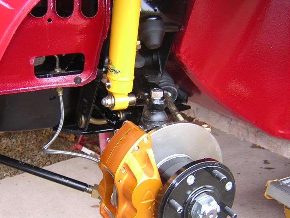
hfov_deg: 40.4
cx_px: 132
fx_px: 394
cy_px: 112
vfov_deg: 30.9
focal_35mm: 47
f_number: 2.6
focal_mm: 4.7
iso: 100
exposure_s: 1/30
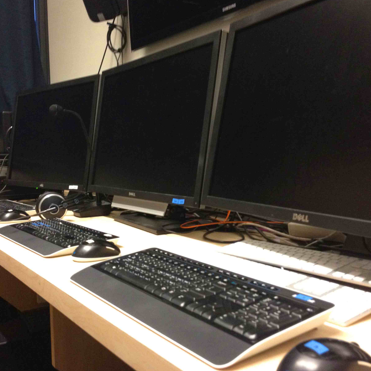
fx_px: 509
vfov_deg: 40.0
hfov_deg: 40.0
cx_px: 164
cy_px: 185
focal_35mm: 42
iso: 320
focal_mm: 4.28
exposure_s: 1/20
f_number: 2.4
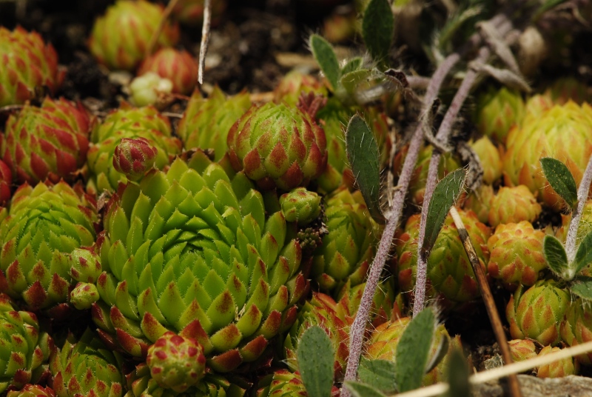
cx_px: 296
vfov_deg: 10.8
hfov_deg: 16.0
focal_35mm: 128
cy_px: 198
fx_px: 2100
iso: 100
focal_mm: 85
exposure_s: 1/320
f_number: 10
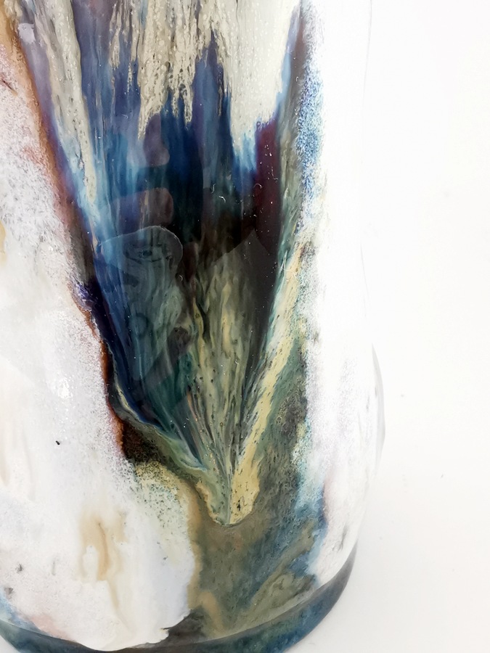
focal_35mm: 33
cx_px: 245
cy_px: 326
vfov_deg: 55.4
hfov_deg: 42.9
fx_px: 623
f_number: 2.2
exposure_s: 1/33.3
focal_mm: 2.26
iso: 250
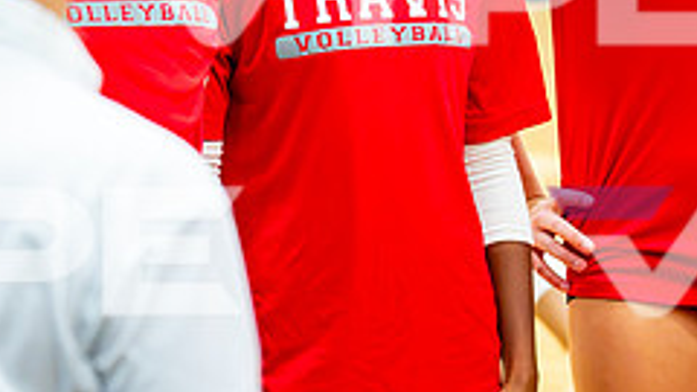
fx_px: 3659
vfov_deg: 6.1
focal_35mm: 198
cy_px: 52
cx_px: 424
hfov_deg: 10.9
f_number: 2.8
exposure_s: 1/800
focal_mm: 70
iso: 5000
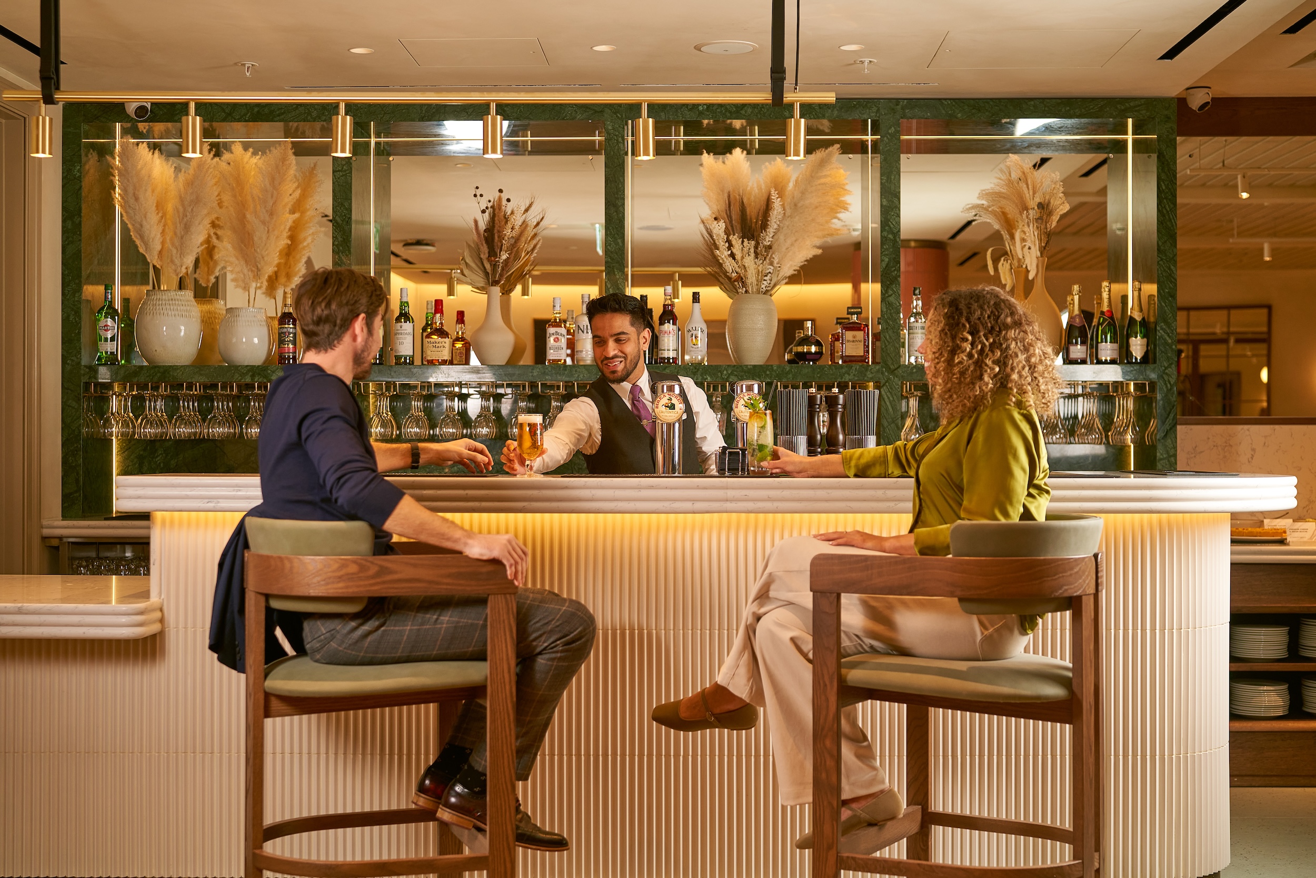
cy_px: 439
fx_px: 1828
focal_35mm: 50
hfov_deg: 39.6
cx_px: 658
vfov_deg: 27.0
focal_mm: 50
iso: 640
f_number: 2.8
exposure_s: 1/160
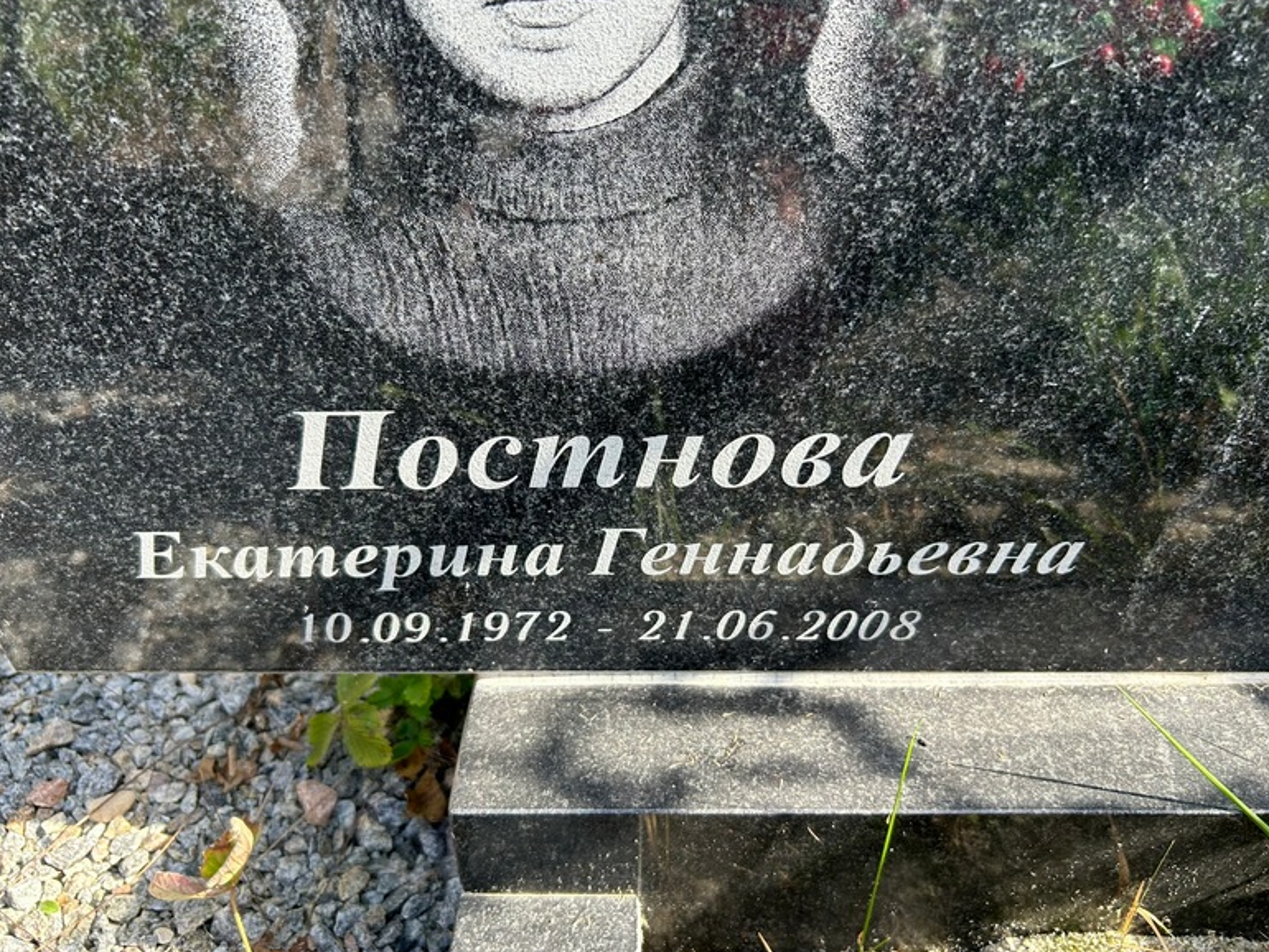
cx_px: 631
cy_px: 469
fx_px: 990
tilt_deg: -35.5
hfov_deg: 65.3
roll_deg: +0.5
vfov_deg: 51.4
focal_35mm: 27
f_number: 1.5
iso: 50
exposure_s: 1/738
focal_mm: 5.7
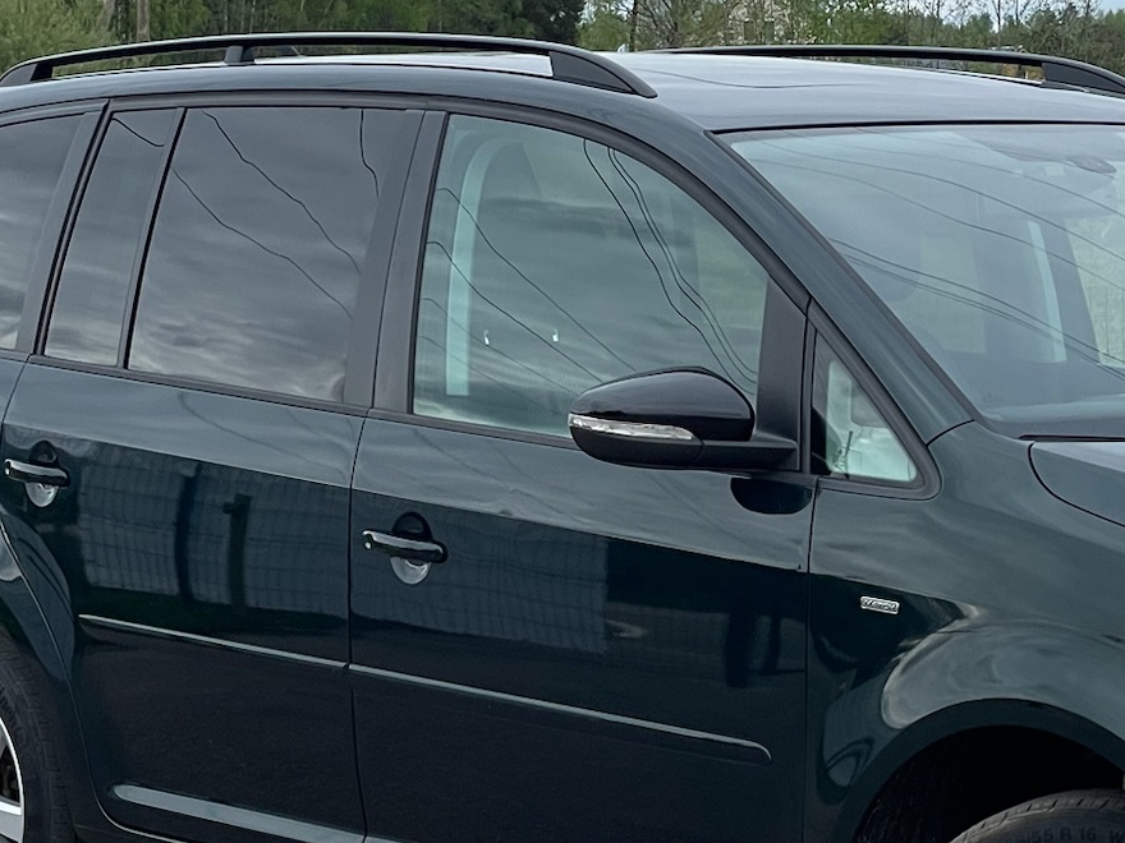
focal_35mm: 121
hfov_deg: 16.1
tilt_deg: -6.6
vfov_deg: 12.2
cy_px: 626
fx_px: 3932
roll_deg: +0.7
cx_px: 928
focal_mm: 6
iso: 32
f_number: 2
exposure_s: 1/657
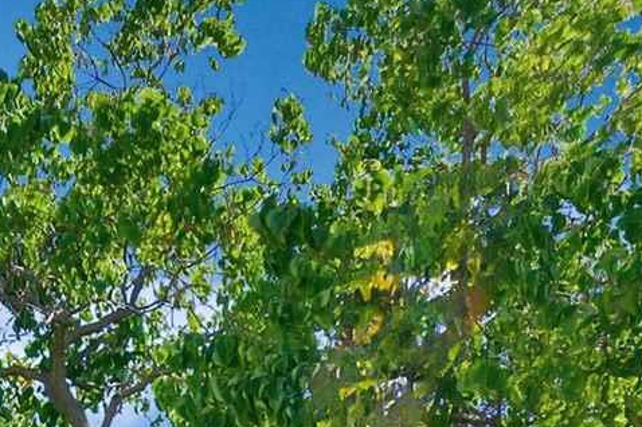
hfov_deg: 21.0
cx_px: -138
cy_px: 1115
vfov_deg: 11.6
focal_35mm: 90
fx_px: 1604
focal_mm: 14
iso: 200
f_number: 8
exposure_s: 1/125
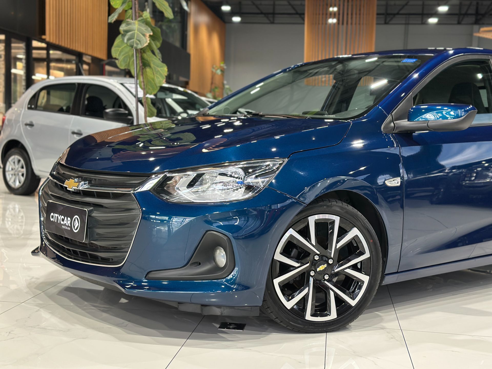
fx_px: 682
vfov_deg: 30.3
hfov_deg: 39.7
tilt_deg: -5.0
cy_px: 184
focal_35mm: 48
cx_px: 246
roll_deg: -1.7
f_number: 1.78
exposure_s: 1/60
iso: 200
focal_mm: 6.86
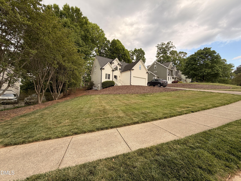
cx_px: 120
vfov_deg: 85.7
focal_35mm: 14
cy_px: 90
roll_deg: -2.4
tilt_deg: +1.5
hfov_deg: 102.1
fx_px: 97
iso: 40
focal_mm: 2.22
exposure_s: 1/197
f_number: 2.2
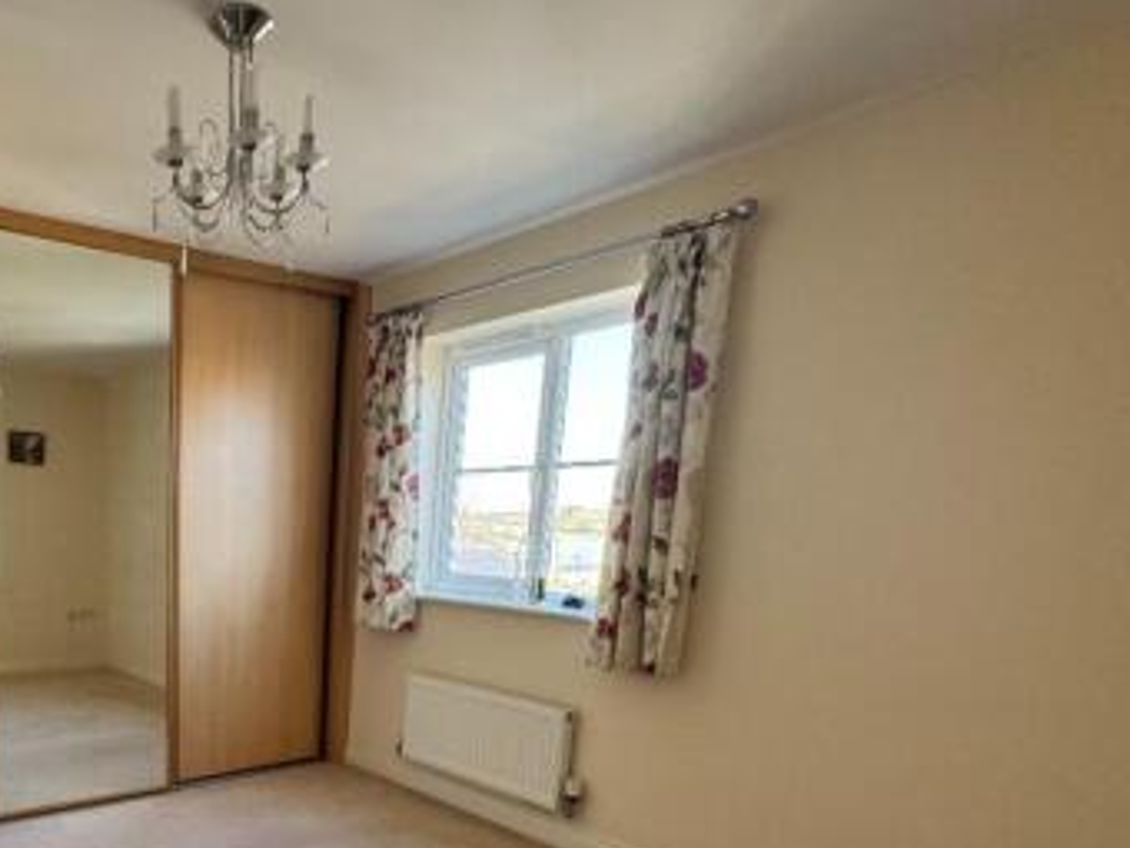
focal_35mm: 24
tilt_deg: -10.7
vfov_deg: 53.4
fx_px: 783
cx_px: 184
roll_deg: -0.3
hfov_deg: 63.6
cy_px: 667
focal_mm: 2.22
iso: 160
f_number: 2.2
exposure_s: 1/99
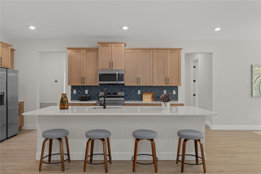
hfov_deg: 70.4
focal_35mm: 26
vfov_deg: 50.4
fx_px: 185
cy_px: 87
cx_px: 130
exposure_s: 1/8
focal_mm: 17
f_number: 8
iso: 320
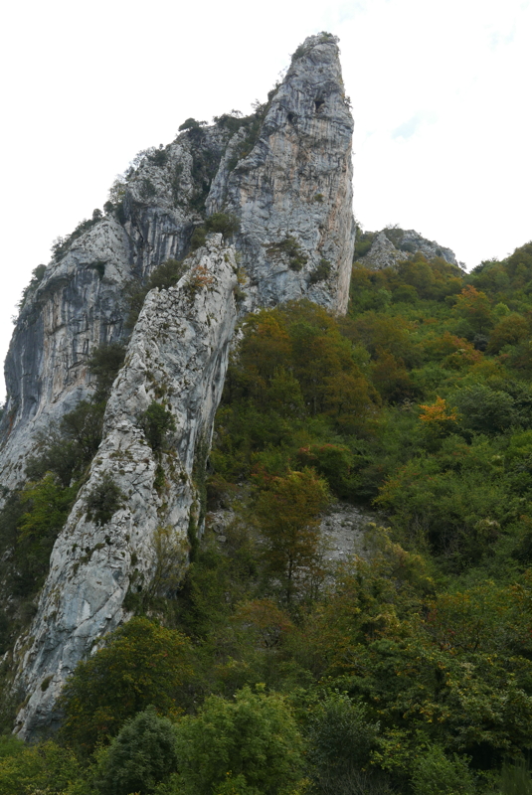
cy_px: 398
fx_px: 973
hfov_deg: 30.6
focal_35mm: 44
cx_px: 266
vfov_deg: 44.5
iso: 200
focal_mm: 19.9
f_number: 5.6
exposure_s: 1/125
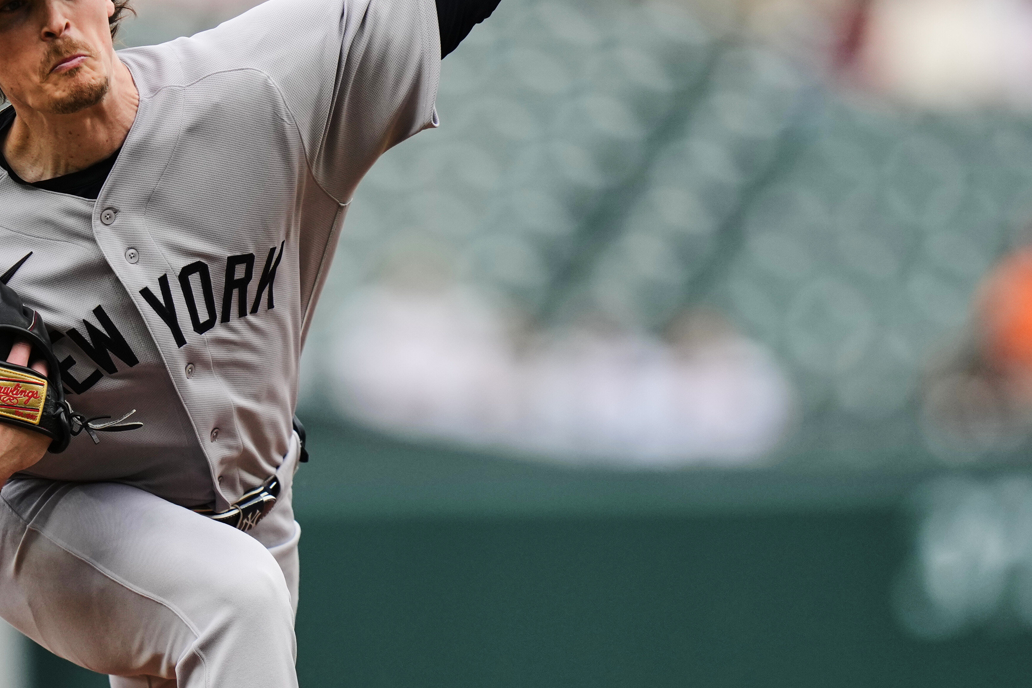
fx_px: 28377
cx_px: 289
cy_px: 322
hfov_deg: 2.1
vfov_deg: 1.4
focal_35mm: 990
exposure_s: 1/4000
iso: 640
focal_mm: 400
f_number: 2.8
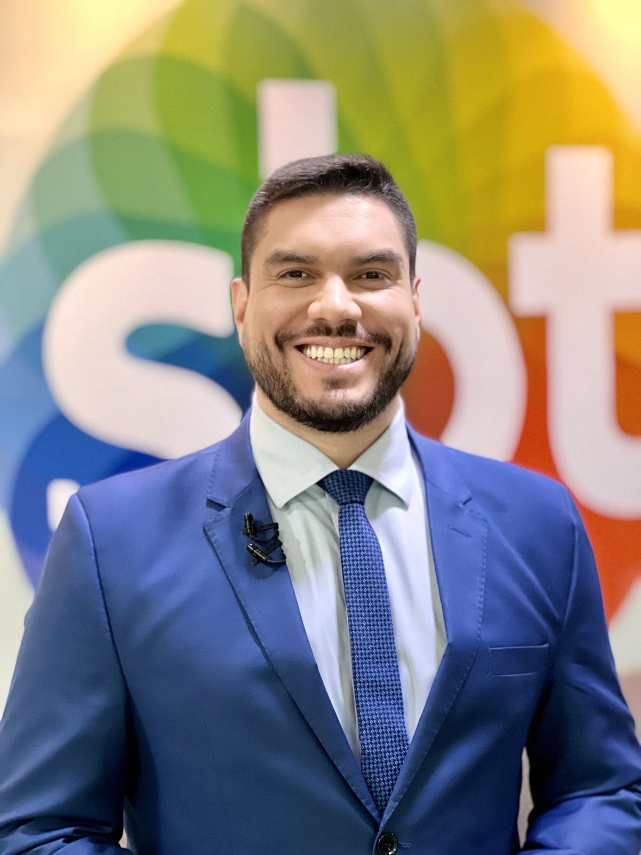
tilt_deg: -5.4
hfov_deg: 19.1
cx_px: 320
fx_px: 1901
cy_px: 428
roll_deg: +1.1
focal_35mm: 77
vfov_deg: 25.3
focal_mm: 9
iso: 400
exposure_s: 1/20
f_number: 2.8
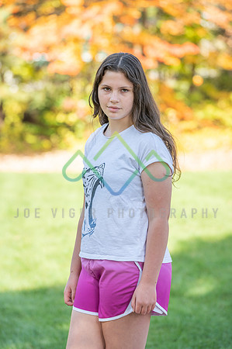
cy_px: 174
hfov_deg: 7.2
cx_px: 116
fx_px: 1841
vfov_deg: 10.8
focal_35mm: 190
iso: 100
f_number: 6.3
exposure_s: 1/160
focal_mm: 190
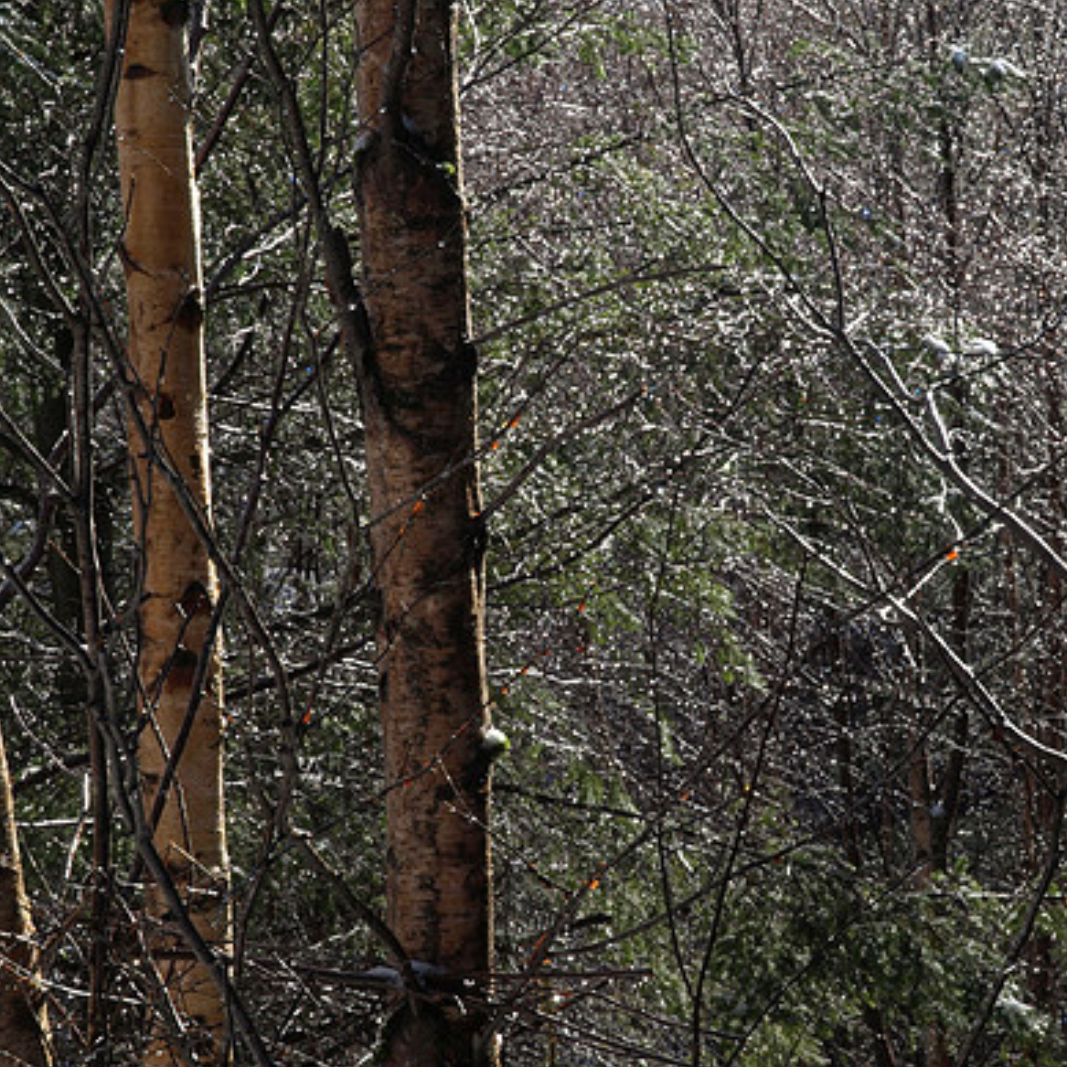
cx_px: 645
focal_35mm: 129
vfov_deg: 13.5
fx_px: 4499
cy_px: 577
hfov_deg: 13.5
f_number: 14
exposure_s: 1/80
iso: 200
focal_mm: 49
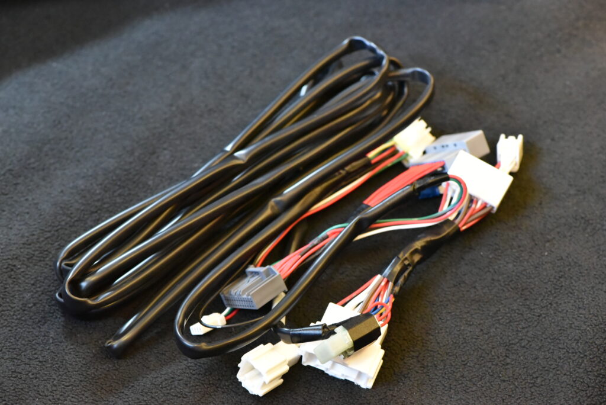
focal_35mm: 105
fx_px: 1768
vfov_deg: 13.1
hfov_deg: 19.4
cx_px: 303
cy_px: 202
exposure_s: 1/125
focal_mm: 105
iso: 12800
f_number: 9
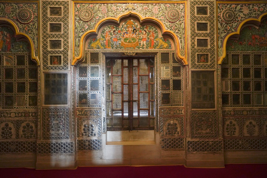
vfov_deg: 53.1
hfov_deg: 73.7
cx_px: 134
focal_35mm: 24
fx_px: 178
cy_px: 89
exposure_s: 1/80
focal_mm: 24
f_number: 2.8
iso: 3200
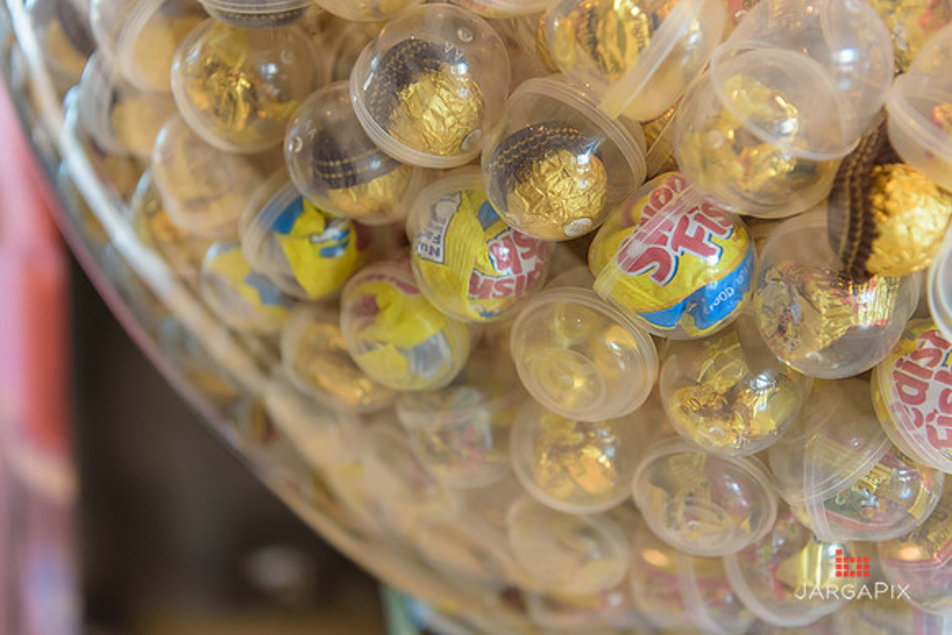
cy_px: 318
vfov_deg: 22.6
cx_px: 476
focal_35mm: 60
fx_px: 1587
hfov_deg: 33.4
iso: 1600
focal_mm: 60
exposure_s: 1/125
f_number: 3.2
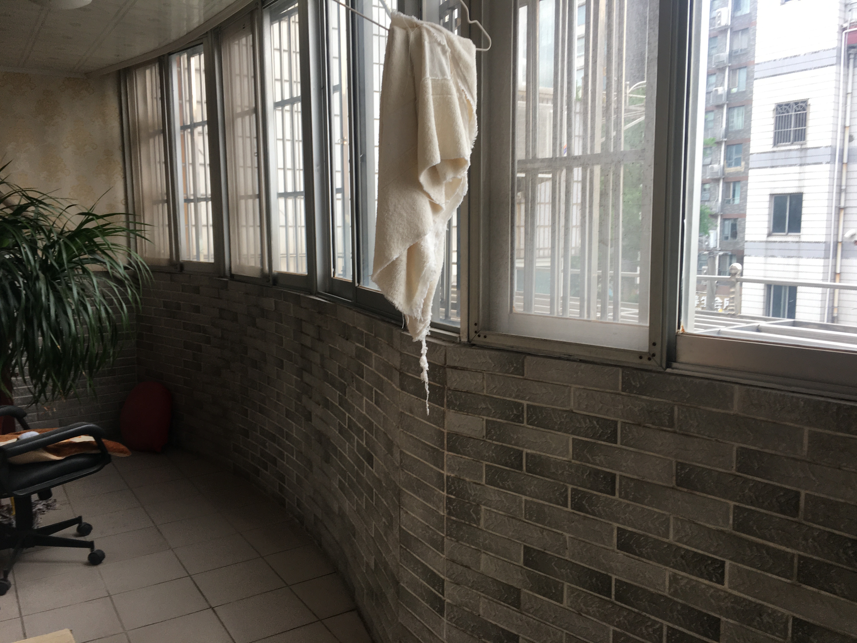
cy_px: 322
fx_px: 718
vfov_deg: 48.2
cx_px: 428
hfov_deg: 61.7
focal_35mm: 29
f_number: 2.2
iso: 25
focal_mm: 4.15
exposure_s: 1/50
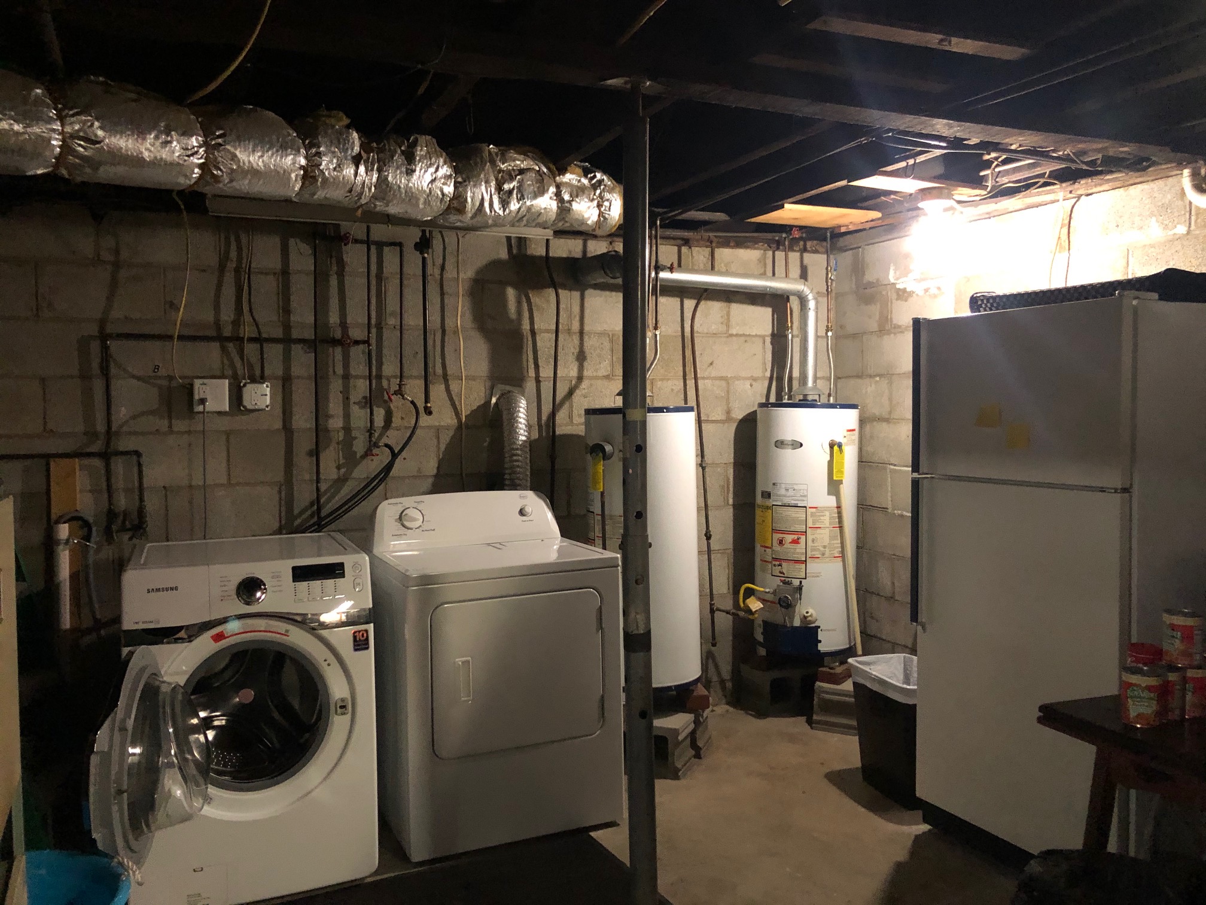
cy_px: 452
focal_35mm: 28
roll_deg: +1.9
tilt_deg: -1.2
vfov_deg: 49.7
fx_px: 976
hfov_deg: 63.4
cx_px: 603
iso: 100
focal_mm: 3.99
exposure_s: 1/4
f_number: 1.8
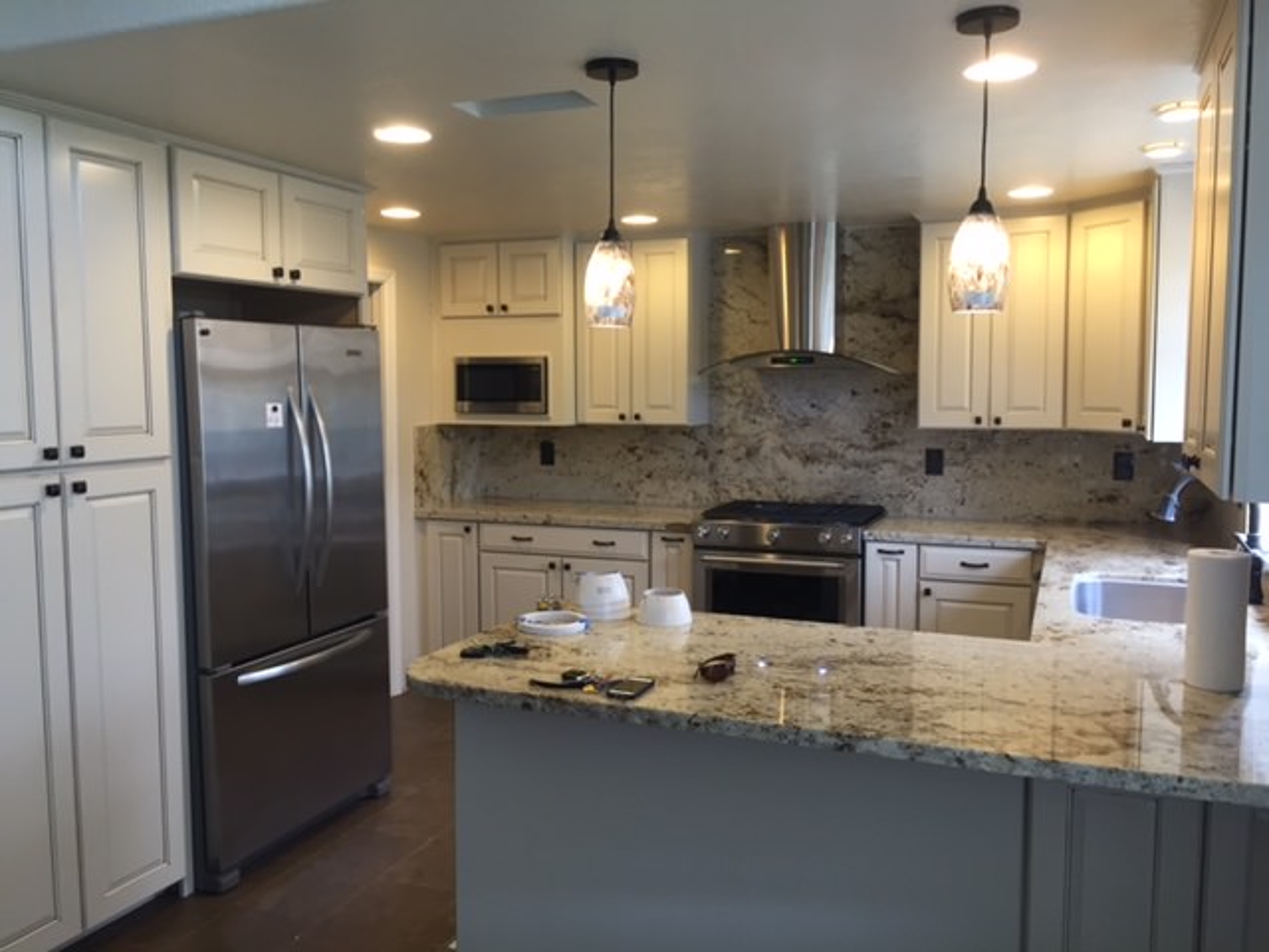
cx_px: 634
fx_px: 1063
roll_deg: -1.2
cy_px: 476
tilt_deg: -6.5
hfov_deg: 61.7
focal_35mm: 29
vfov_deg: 48.2
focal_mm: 4.15
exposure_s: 1/30
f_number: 2.2
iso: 64
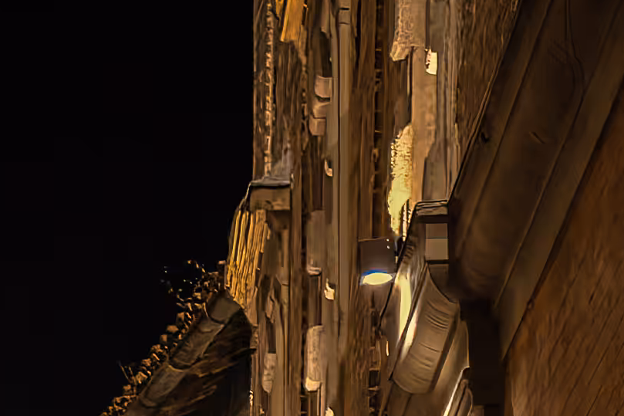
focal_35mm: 270
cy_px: 1372
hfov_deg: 7.4
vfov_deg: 4.8
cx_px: -600
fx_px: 4679
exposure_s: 1/60
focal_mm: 23
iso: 1000
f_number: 1.4
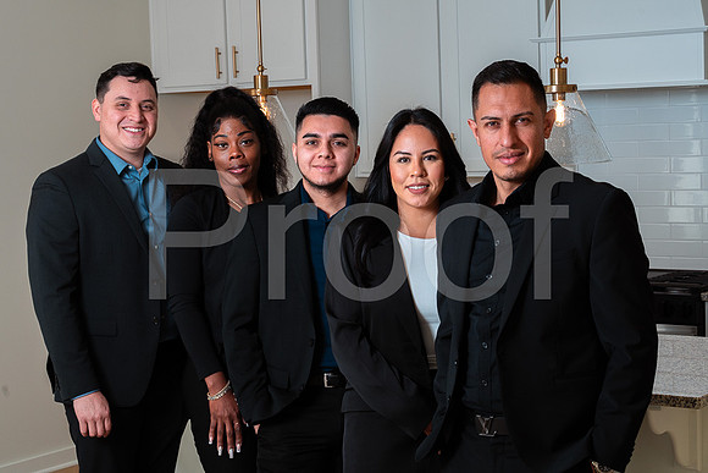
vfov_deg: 19.5
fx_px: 1377
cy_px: 236
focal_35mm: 70
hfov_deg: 28.8
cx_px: 354
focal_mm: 70
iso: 320
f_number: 10
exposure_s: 1/125
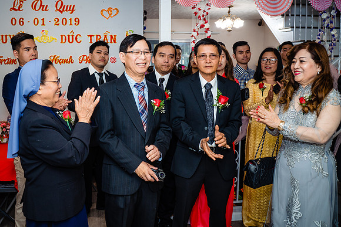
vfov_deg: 39.4
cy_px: 91
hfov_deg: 56.2
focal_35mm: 33
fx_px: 317
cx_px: 137
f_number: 4
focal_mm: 28
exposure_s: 1/160
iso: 1250
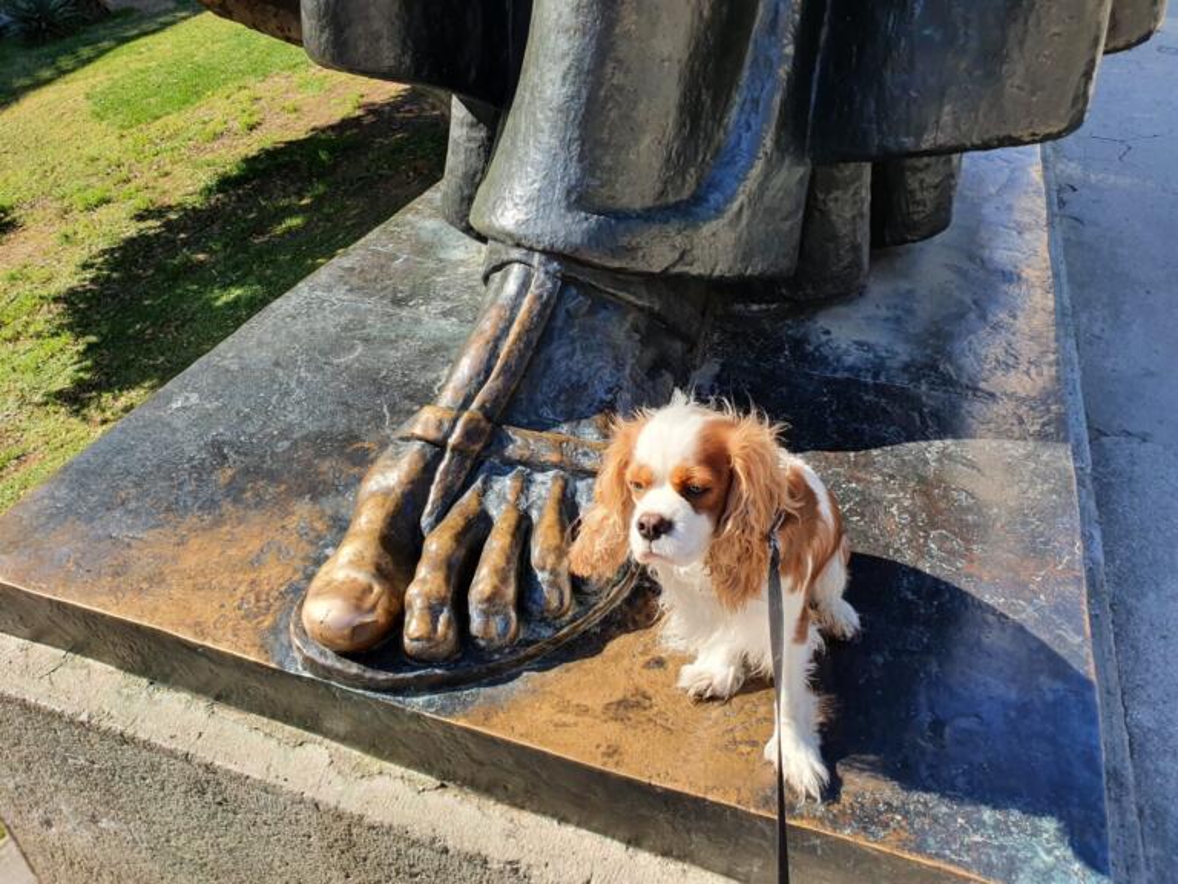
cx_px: 589
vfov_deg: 53.1
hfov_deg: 67.3
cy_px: 442
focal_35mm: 26
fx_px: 885
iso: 50
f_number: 2.4
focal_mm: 4.32
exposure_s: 1/784
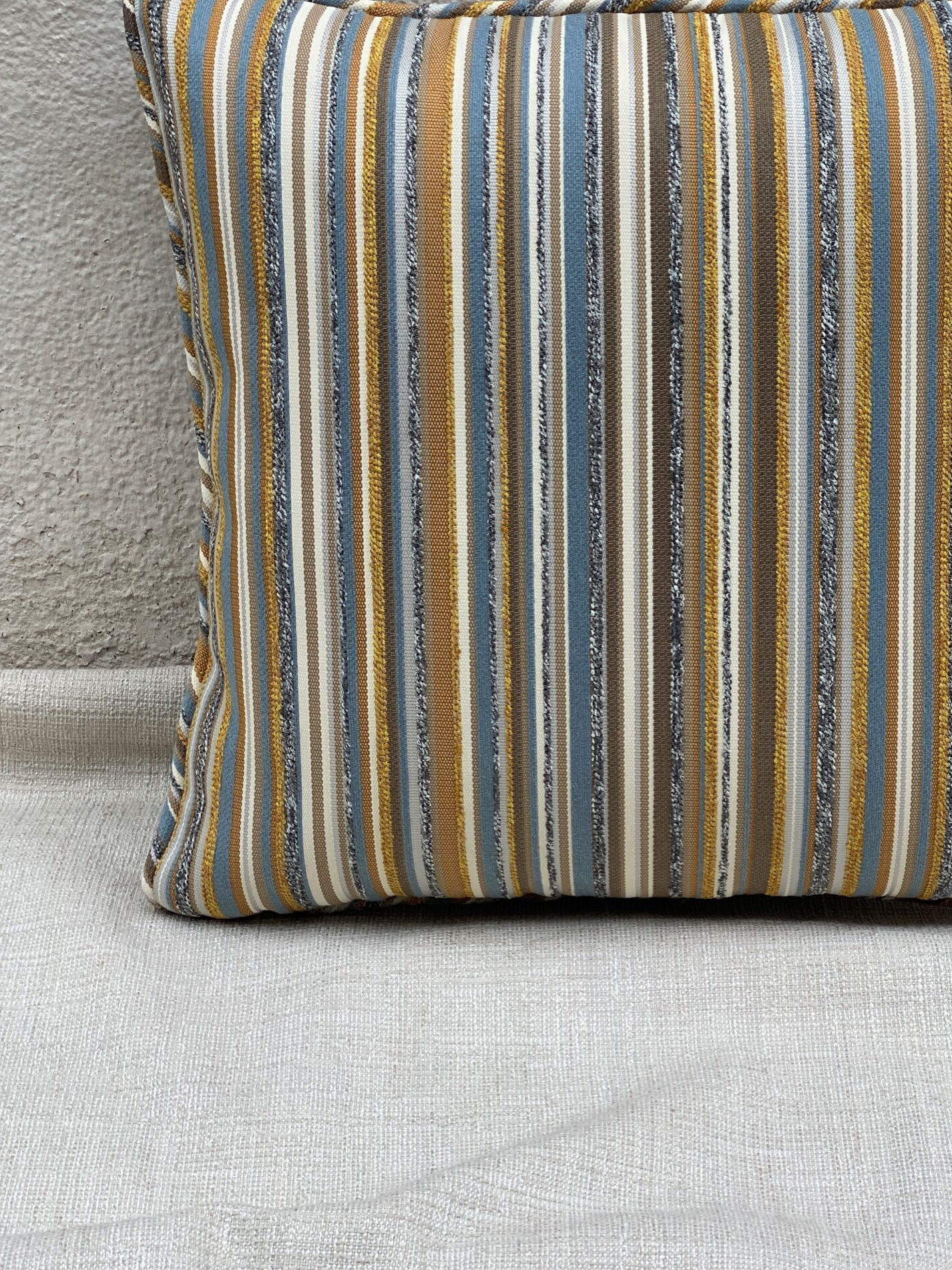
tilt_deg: -24.8
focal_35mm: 70
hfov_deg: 20.9
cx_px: 625
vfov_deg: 27.6
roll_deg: -2.7
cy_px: 437
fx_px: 2567
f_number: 2
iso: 20
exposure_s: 1/122
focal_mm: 6
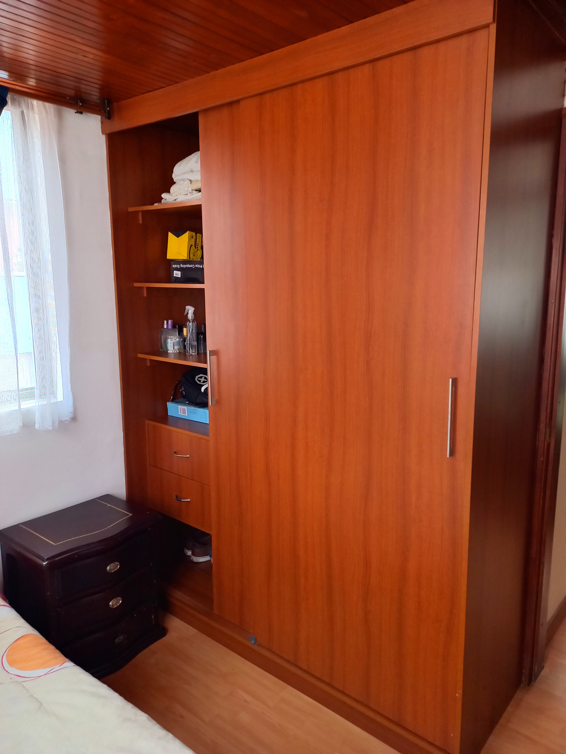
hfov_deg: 54.9
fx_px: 545
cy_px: 377
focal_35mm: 25
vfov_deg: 69.4
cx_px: 283
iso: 400
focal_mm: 4.65
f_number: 1.8
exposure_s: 1/25
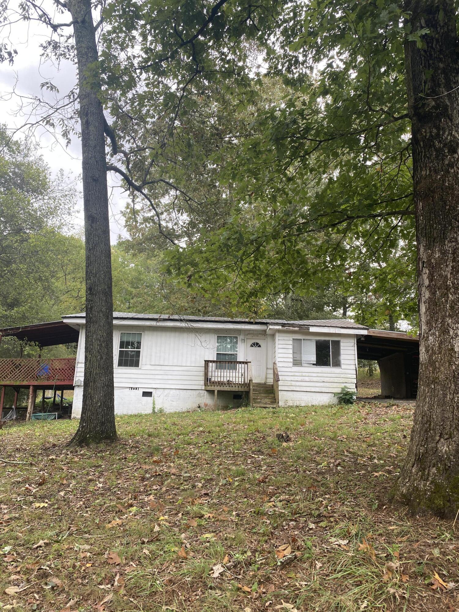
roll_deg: -1.6
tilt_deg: +14.9
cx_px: 230
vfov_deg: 67.3
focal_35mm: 26
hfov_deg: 53.1
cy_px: 306
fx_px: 460
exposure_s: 1/215
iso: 32
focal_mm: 4.25
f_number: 1.8
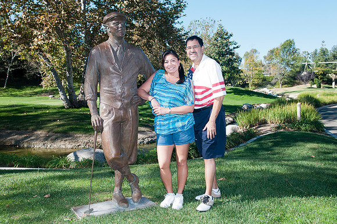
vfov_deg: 36.8
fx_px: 337
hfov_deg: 53.2
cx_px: 168
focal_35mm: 36
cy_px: 112
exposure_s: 1/160
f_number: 6.3
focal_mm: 24
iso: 200
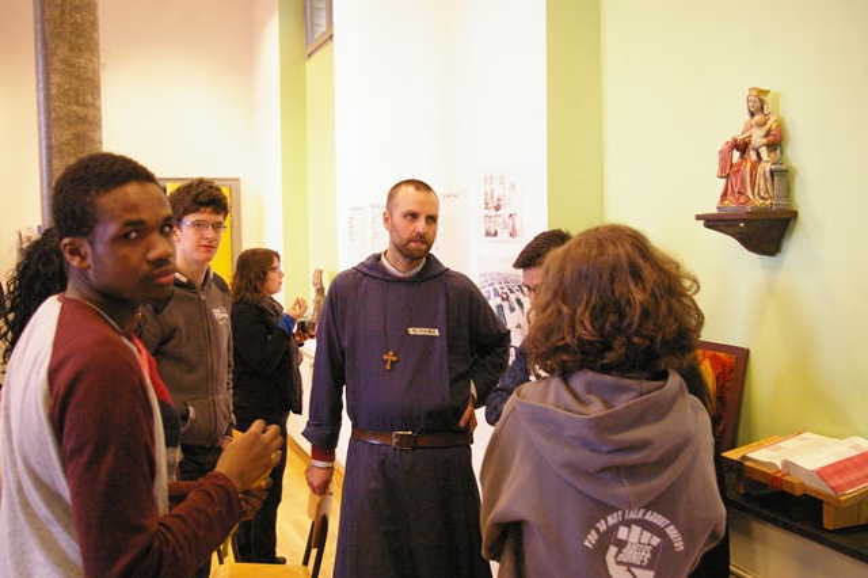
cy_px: 289
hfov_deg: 53.2
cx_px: 434
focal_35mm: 36
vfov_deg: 36.8
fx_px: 868
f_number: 4.5
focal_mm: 24
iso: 3200
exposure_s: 1/60
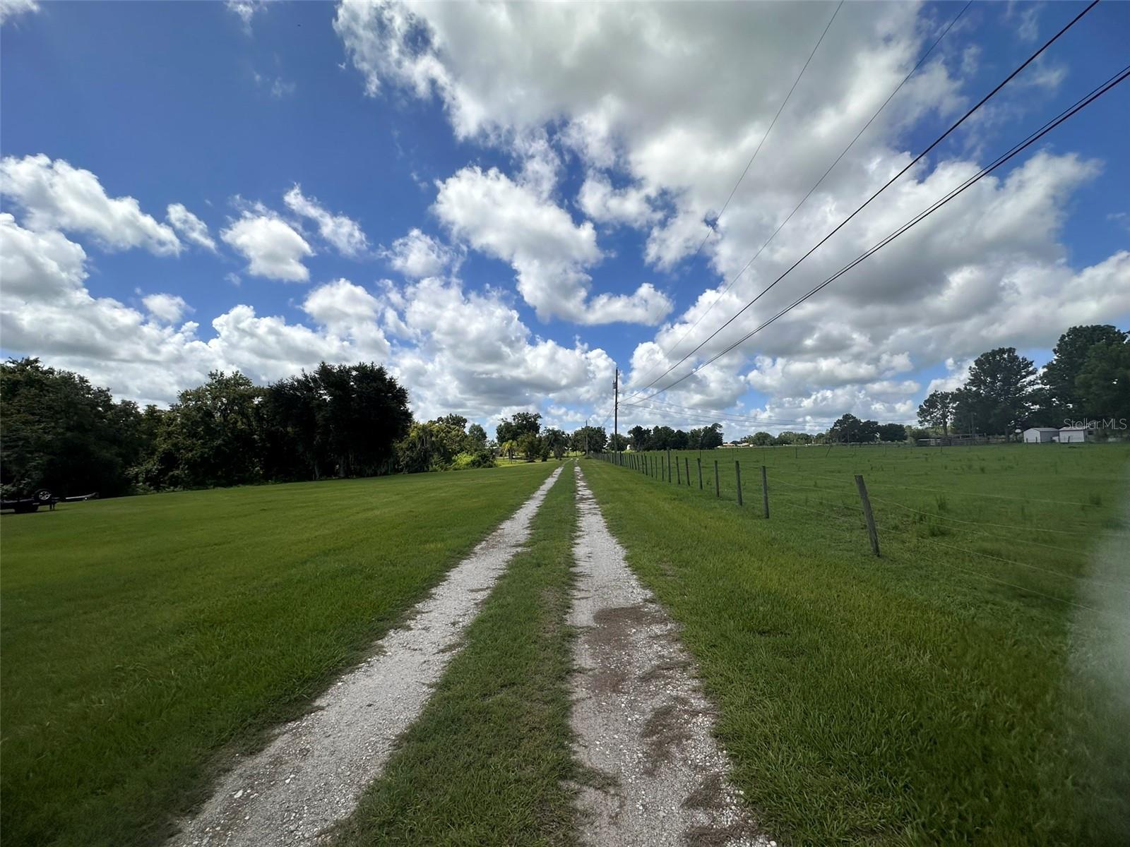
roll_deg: +0.7
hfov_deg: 102.1
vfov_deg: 85.7
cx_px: 565
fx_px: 457
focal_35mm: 14
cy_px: 424
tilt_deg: +4.3
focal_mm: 2.22
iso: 50
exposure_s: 1/3300
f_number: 2.2
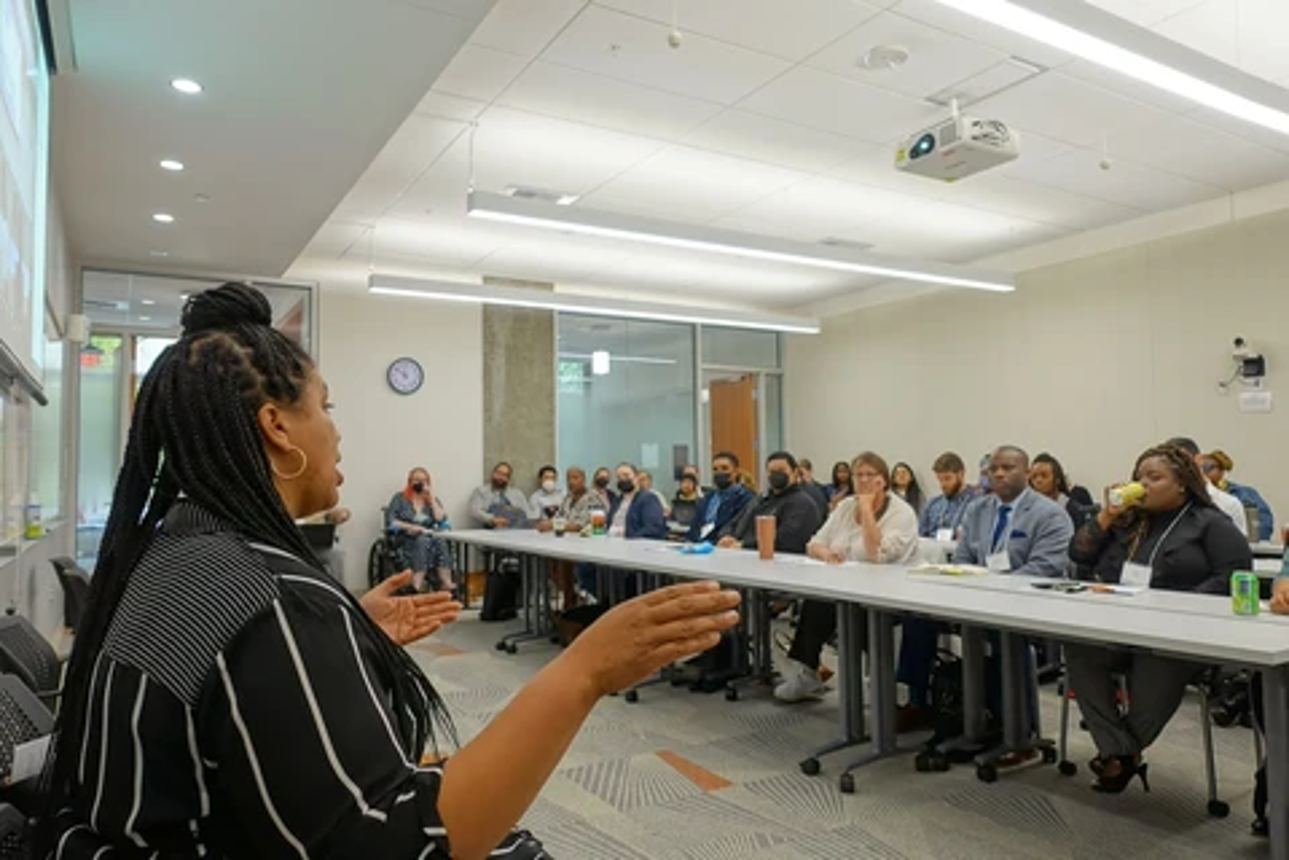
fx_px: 859
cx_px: 644
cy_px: 430
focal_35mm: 24
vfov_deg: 53.1
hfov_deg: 73.7
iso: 125
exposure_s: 1/50
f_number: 2.8
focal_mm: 8.8
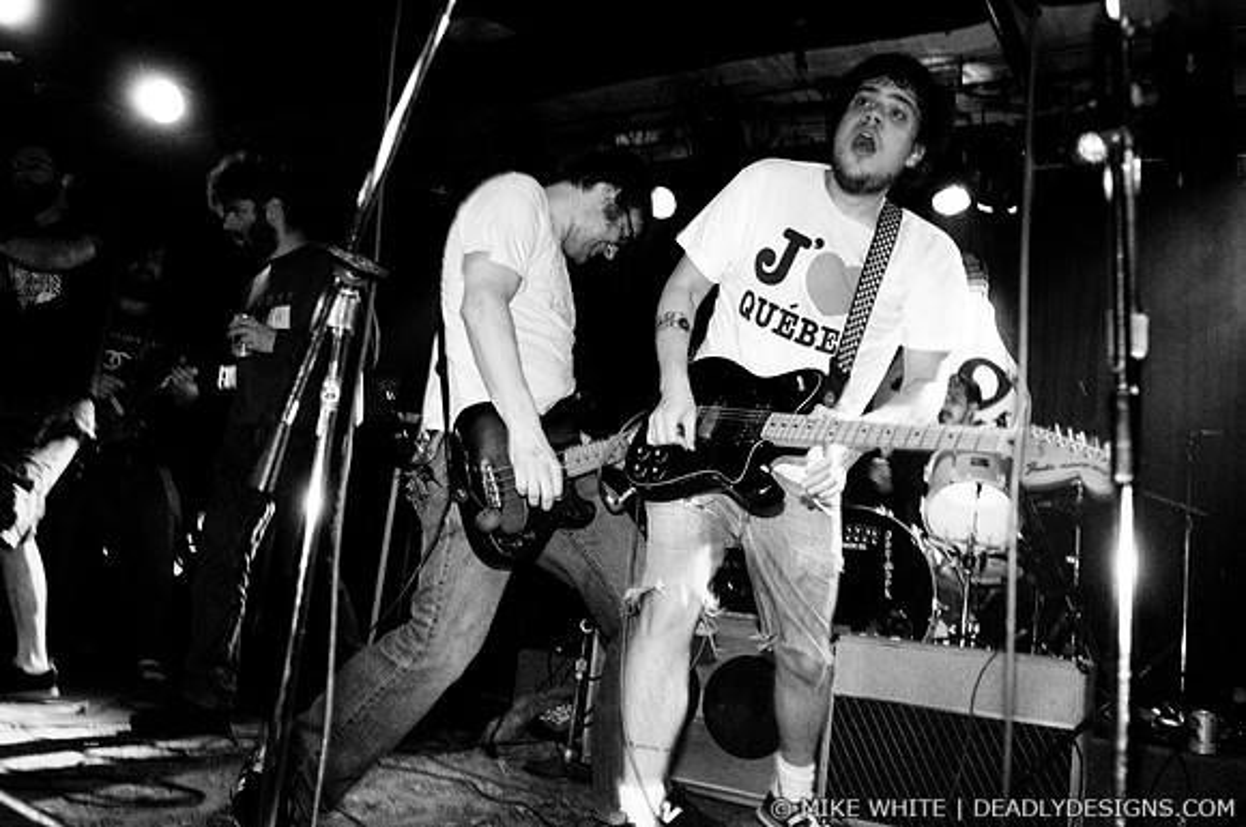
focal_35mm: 30
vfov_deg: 43.5
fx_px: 1037
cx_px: 623
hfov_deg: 62.0
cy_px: 414
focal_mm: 20
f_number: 2.8
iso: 2500
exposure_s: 1/60
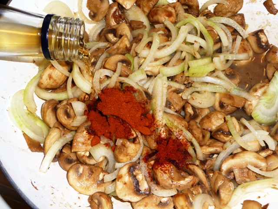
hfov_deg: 39.7
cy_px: 104
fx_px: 385
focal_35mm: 48
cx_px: 139
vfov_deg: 30.3
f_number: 4.2
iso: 100
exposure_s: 1/30
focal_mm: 8
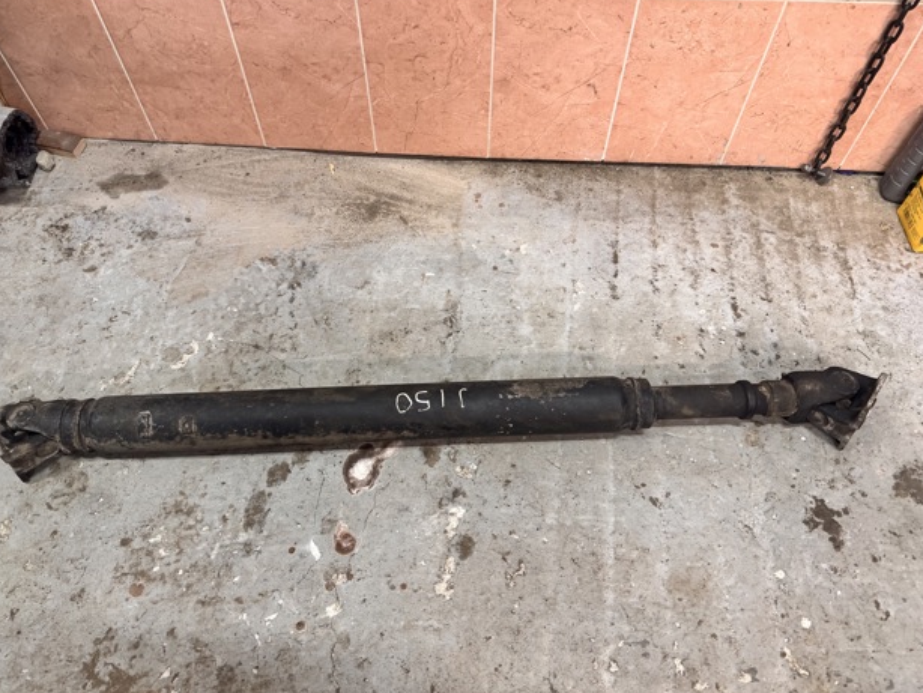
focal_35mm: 25
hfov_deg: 69.3
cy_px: 340
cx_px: 445
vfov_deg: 54.9
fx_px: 667
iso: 250
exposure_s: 1/50
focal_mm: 6.76
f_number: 1.78
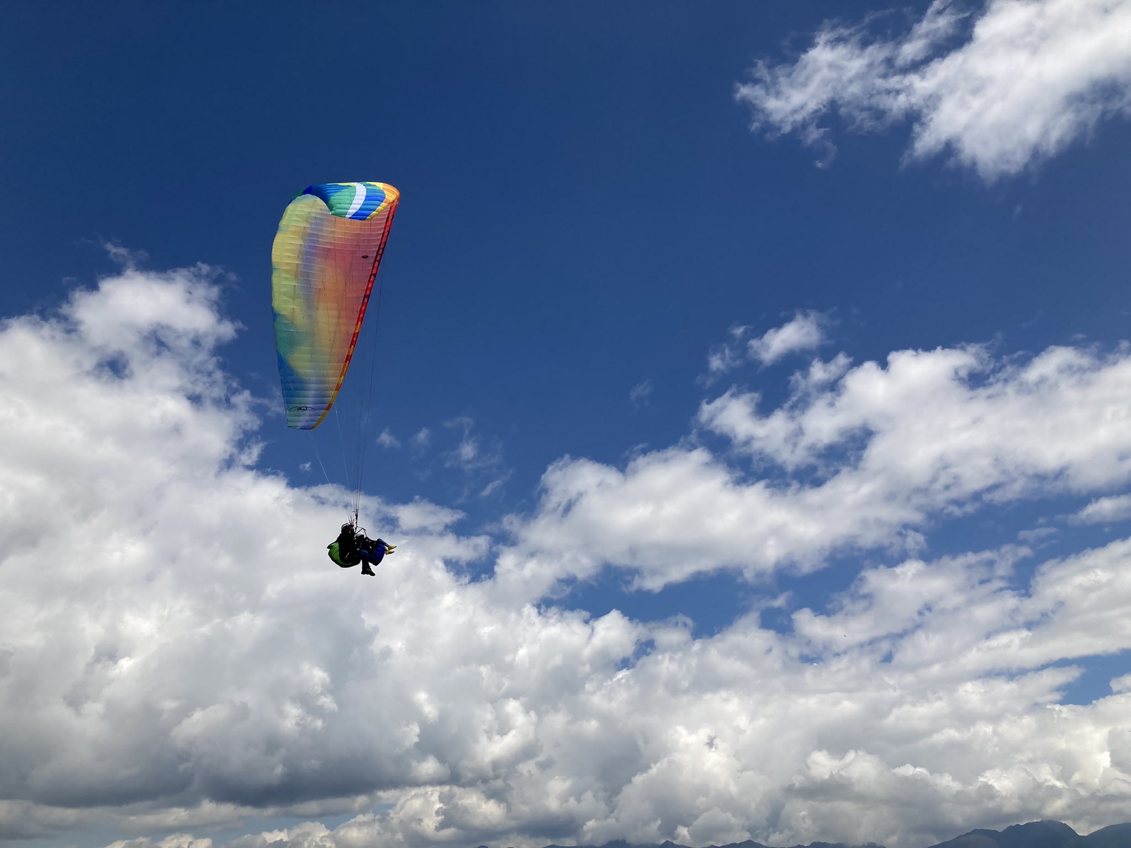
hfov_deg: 63.4
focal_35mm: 28
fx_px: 915
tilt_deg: +28.0
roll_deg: +0.9
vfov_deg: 49.7
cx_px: 566
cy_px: 424
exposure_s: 1/4808
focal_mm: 3.99
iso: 20
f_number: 1.8
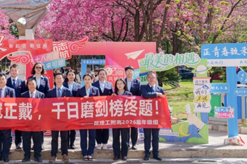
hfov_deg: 30.7
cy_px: 51
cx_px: 50
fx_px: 439
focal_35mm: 64
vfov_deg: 21.1
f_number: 6.3
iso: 200
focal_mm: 37
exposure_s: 1/200
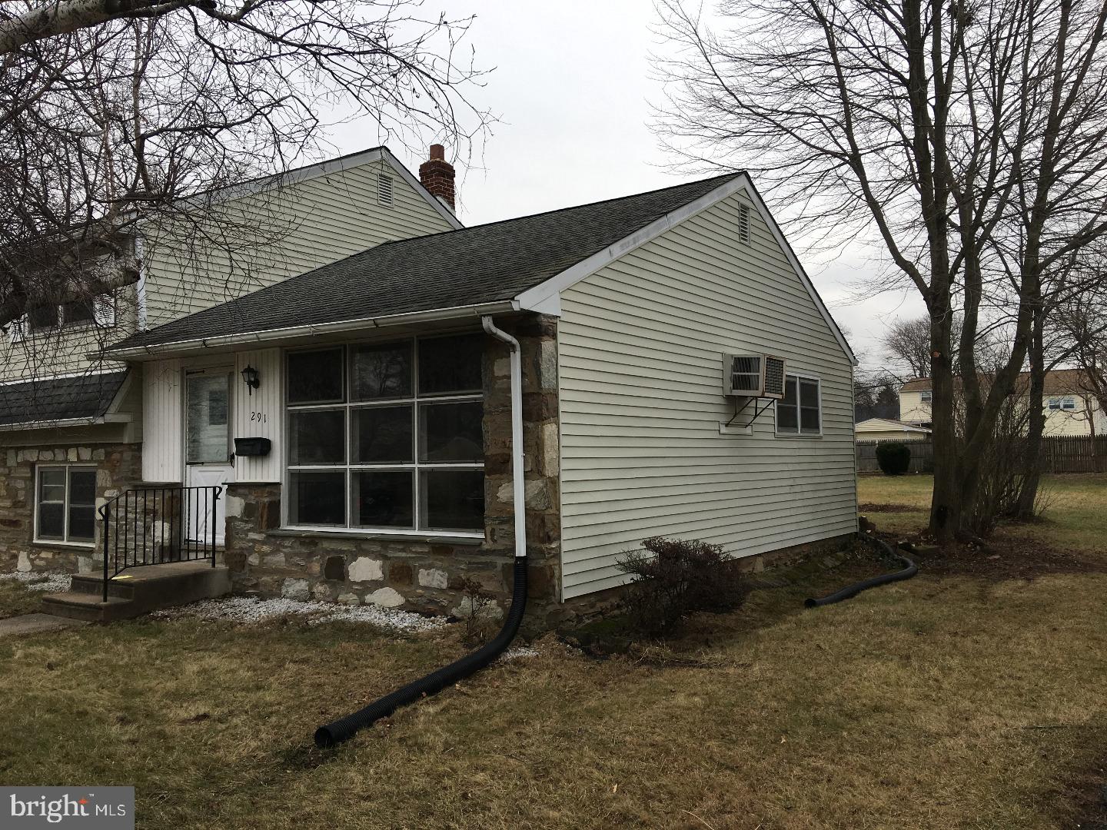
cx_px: 554
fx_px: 927
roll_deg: -0.1
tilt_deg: +3.5
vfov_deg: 48.2
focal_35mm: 29
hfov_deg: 61.7
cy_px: 415
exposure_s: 1/280
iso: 25
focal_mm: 4.15
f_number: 2.2
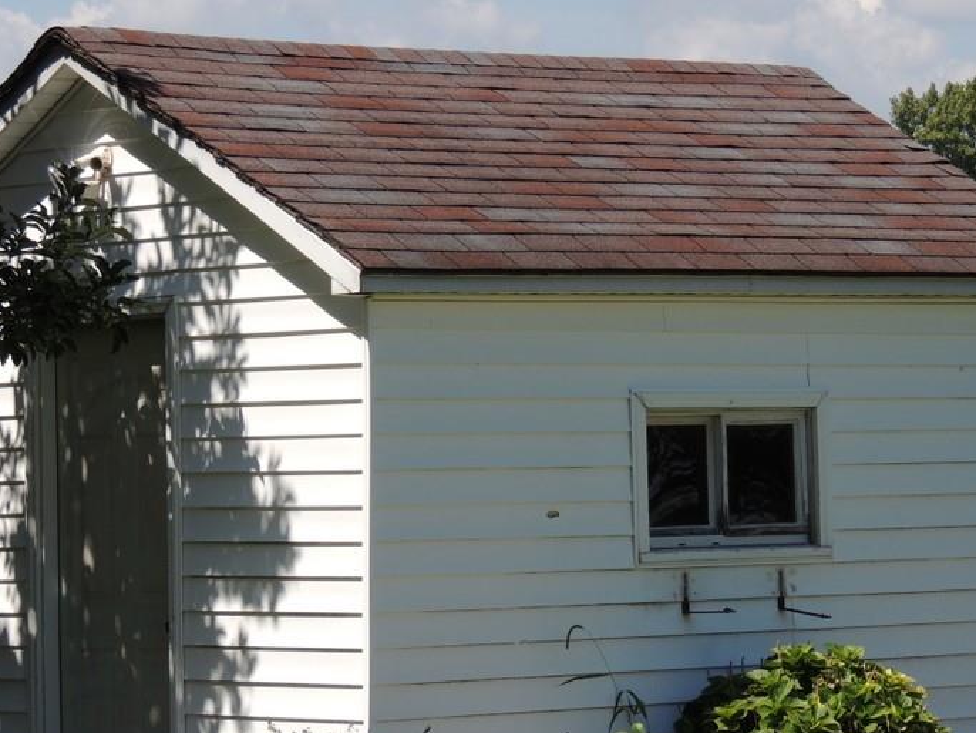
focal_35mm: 179
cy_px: 363
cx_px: 423
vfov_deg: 8.3
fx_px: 5049
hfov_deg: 11.0
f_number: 4.2
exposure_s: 1/800
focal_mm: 21.4
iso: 100
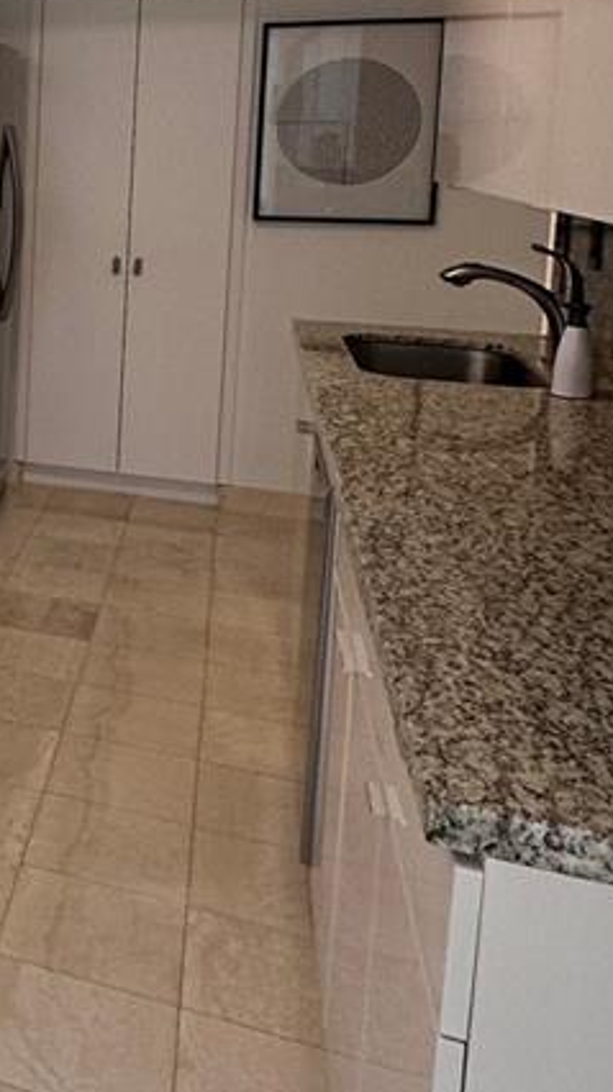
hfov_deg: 21.7
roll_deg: -0.7
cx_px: -372
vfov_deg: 45.7
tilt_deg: -5.0
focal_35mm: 43
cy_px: 269
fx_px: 1245
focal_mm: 2.22
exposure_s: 1/120
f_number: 2.2
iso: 125
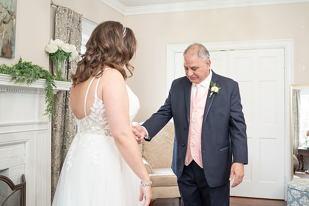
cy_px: 96
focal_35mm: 38
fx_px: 327
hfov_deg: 50.6
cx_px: 165
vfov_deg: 35.0
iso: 2000
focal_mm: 35
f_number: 5.6
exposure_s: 1/200
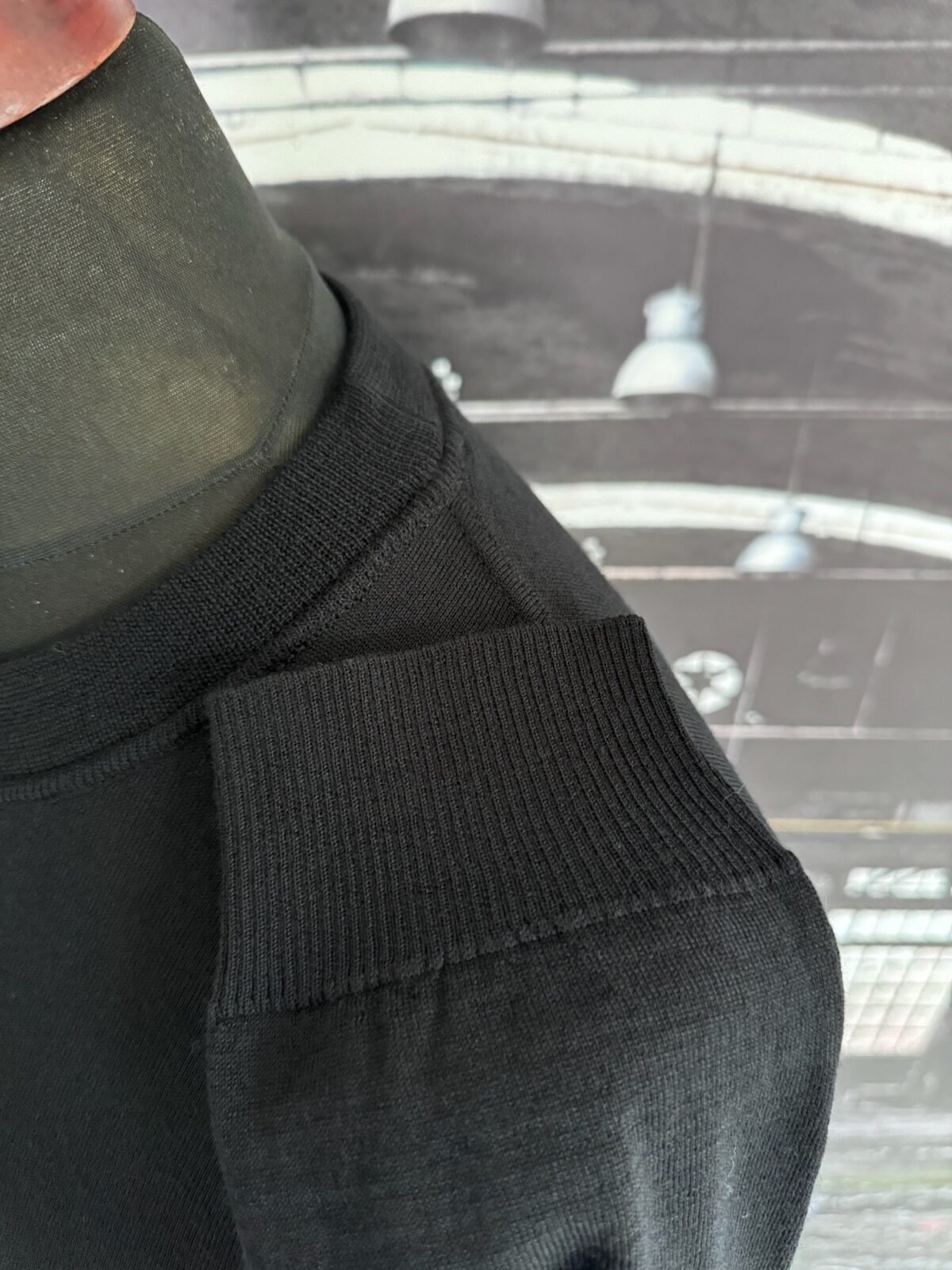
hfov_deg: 56.8
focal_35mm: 24
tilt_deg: -35.3
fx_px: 880
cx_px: 476
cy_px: 635
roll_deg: -2.9
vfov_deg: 71.6
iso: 800
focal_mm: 6.76
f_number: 1.78
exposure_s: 1/60
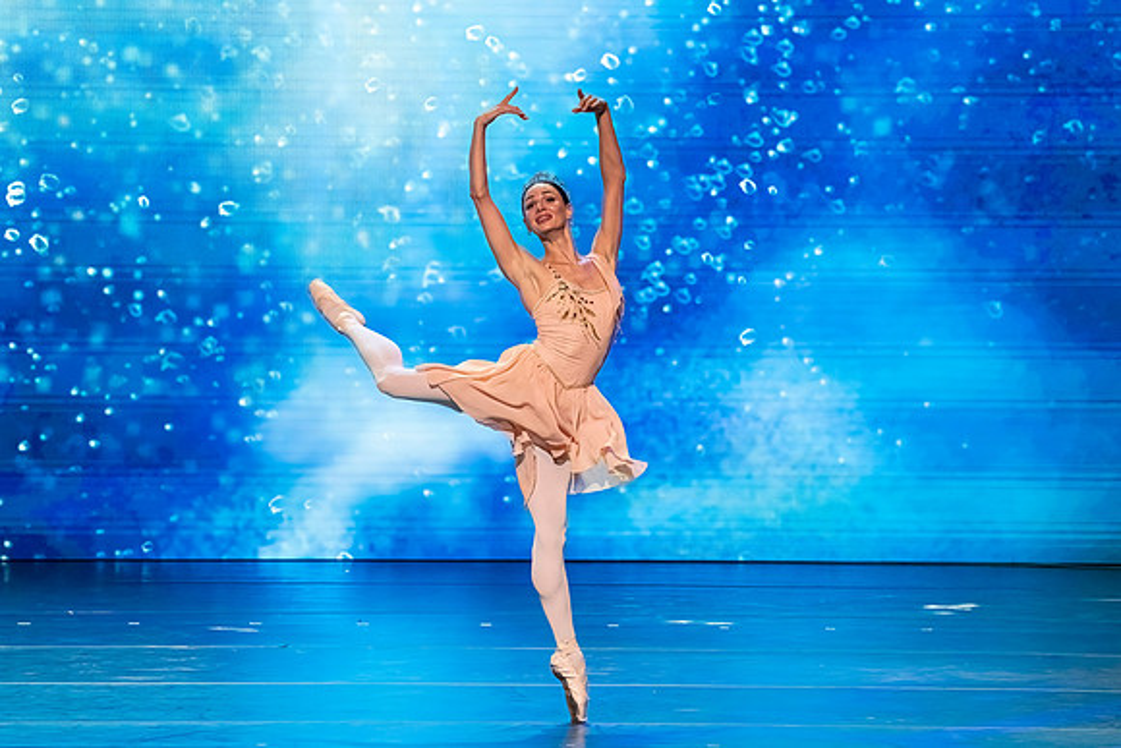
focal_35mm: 362
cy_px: 366
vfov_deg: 3.8
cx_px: 594
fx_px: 11276
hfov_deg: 5.7
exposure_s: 1/400
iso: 6400
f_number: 5.6
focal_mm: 321
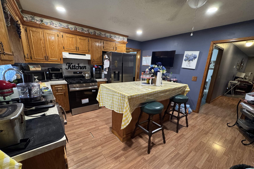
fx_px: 106
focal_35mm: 15
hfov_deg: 100.4
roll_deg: -2.7
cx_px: 127
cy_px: 92
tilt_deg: -15.1
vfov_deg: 77.1
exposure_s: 1/60
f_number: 2.2
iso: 500
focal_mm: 2.22
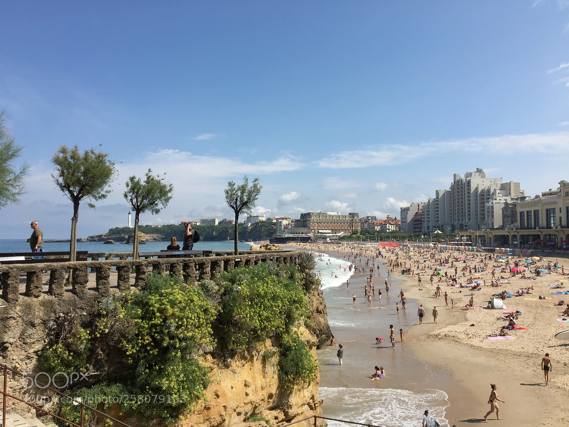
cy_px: 214
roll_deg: +0.3
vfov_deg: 48.2
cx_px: 284
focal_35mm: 29
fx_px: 477
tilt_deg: +3.4
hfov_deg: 61.7
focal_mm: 4.15
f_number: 2.2
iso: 25
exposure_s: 1/1709
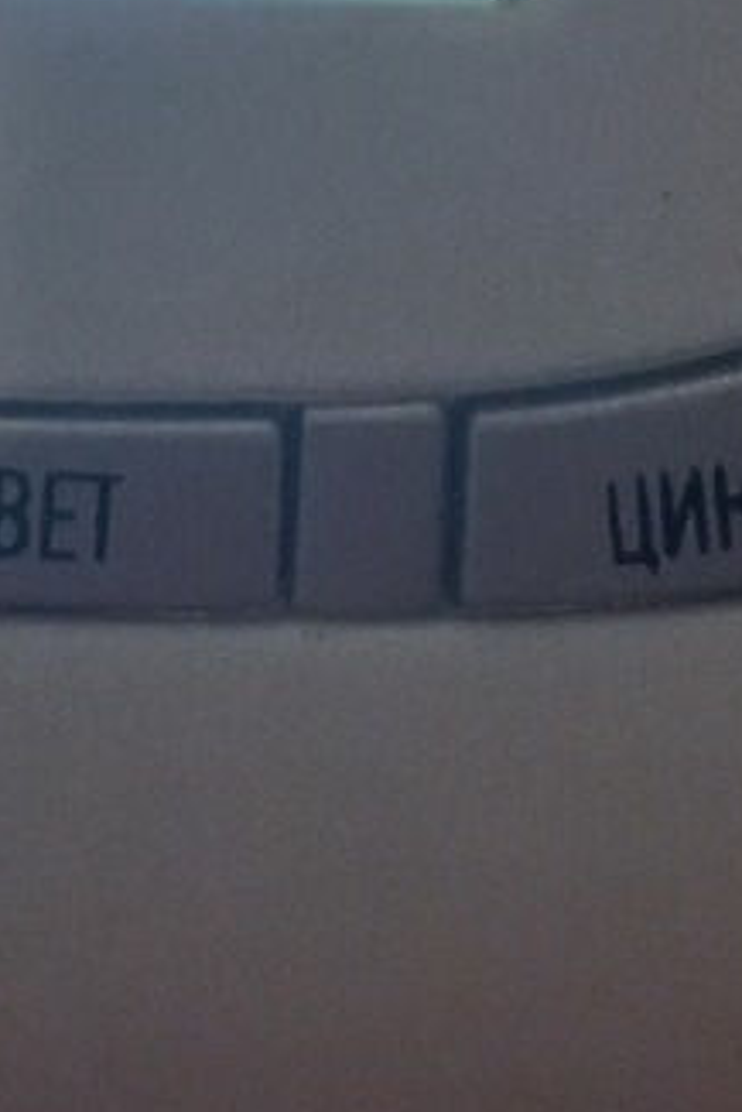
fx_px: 4941
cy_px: -2108
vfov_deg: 10.0
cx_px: -99
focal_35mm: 160
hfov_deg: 8.5
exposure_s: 1/50
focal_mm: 4.6
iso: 250
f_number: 1.8
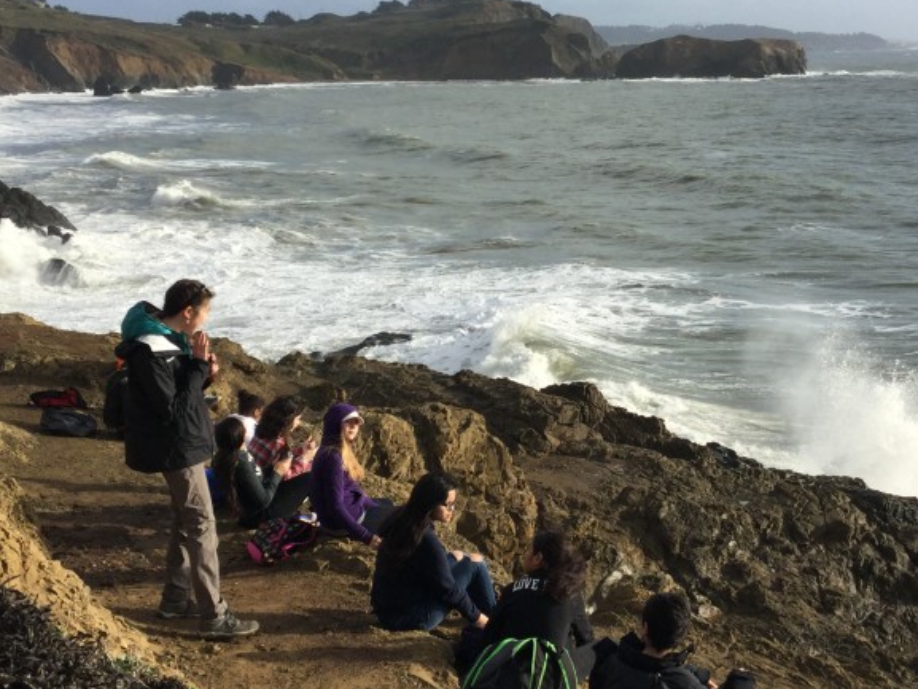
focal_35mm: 55
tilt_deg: -13.4
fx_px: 1459
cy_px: 337
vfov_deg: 26.6
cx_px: 535
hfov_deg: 34.8
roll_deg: +0.4
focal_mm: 3.3
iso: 25
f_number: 2.4
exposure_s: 1/1381
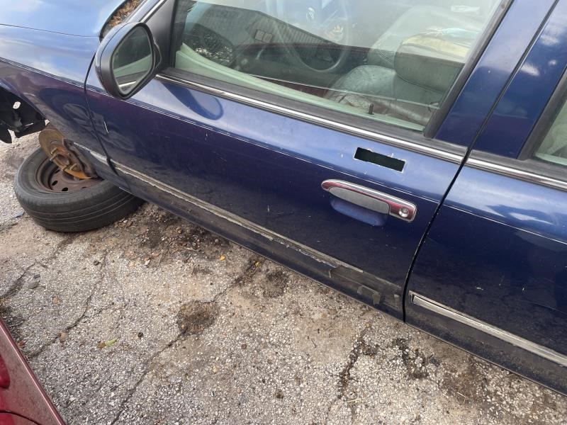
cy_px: 212
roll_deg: +9.2
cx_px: 284
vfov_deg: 53.1
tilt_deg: -44.4
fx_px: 426
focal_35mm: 26
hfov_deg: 67.3
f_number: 1.6
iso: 32
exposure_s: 1/155
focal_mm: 4.2
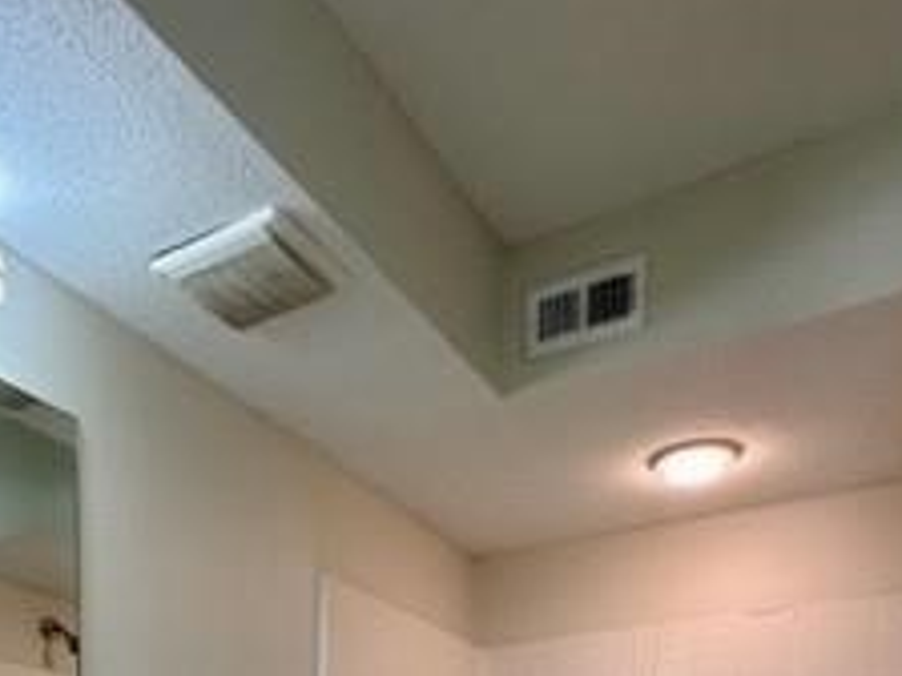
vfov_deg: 27.6
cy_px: 954
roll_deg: -0.8
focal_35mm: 40
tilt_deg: -4.8
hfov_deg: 45.5
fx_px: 1042
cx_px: 246
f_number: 2.2
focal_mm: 2.22
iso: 100
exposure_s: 1/120
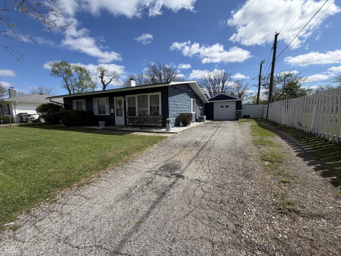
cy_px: 128
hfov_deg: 102.1
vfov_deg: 85.7
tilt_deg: -5.3
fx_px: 138
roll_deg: +1.6
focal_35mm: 14
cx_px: 170
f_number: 2.2
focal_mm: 2.22
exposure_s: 1/985
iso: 20
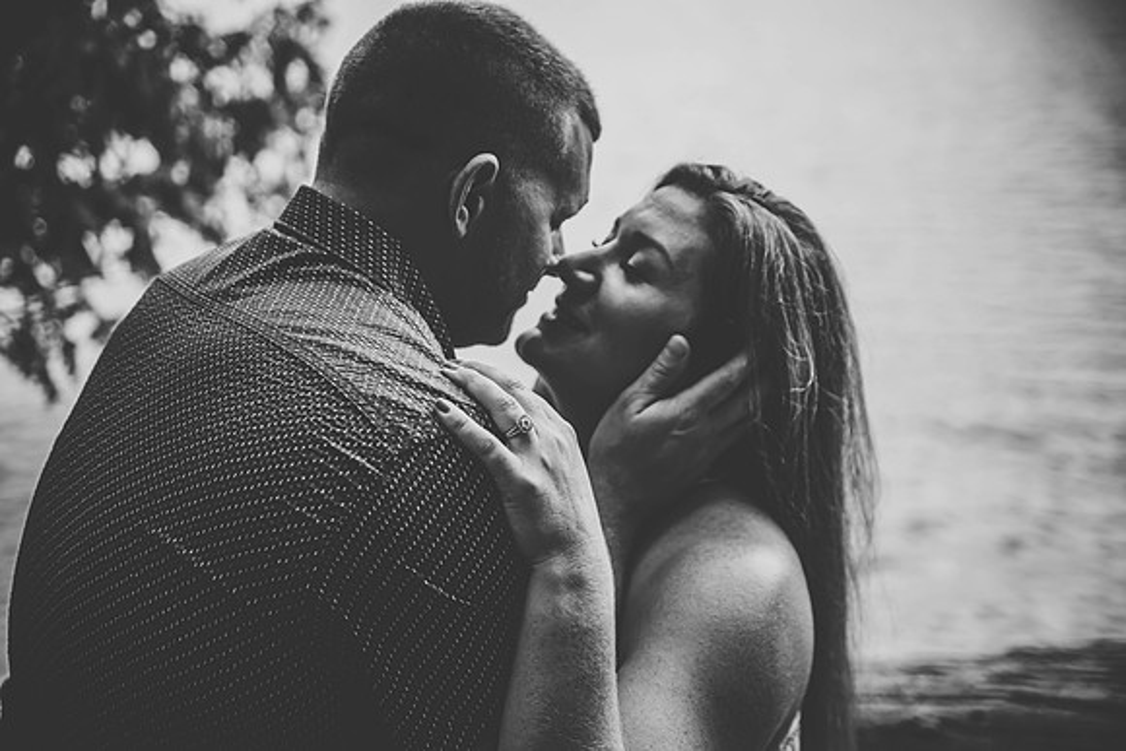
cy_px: 376
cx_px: 563
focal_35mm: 60
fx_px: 1877
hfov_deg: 33.4
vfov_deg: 22.6
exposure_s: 1/640
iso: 640
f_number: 2.8
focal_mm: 60
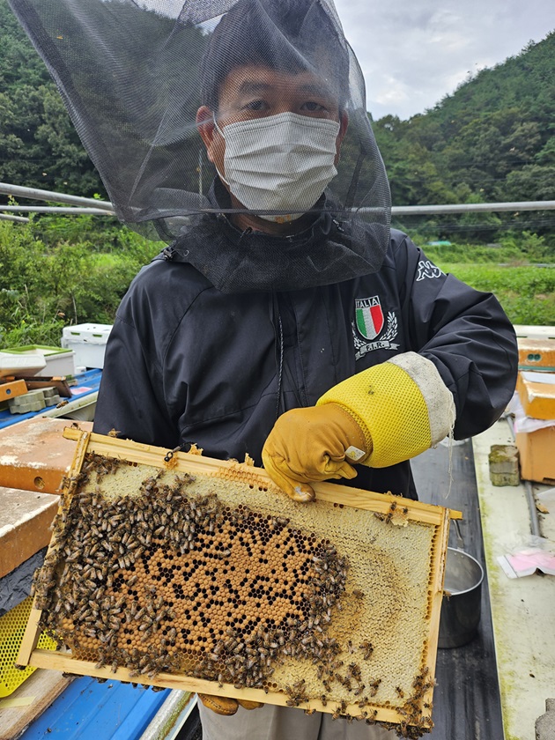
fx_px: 513
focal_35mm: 24
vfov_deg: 71.6
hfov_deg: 56.8
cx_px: 278
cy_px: 370
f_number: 1.8
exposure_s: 1/670
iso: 50
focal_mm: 5
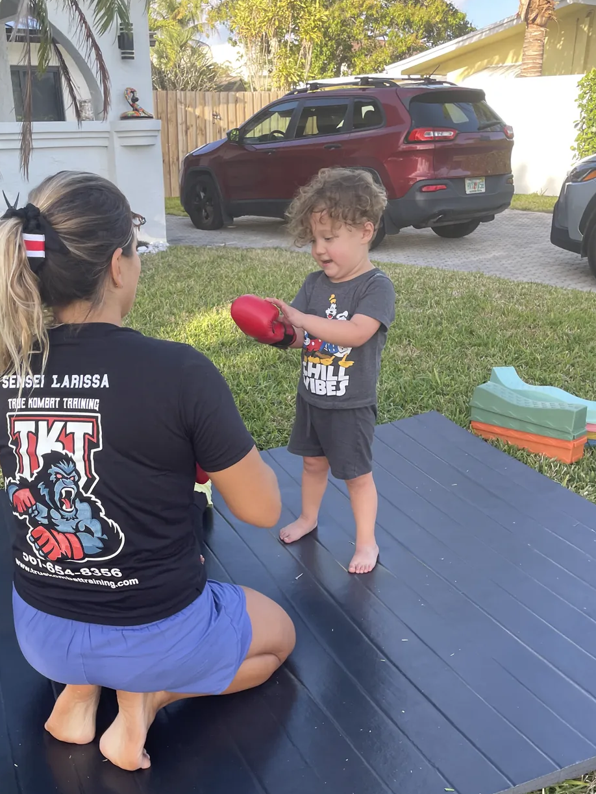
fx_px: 781
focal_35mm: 34
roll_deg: +2.2
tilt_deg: -22.6
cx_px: 216
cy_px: 460
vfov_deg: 53.7
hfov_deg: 41.4
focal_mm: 4.2
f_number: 1.6
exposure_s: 1/412
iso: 32
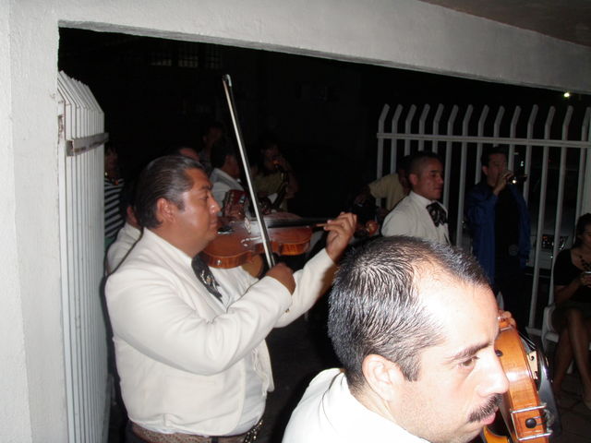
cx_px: 296
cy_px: 222
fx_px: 649
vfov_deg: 37.7
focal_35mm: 38
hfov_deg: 49.0
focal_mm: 6.7
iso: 160
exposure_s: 1/30
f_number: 3.5
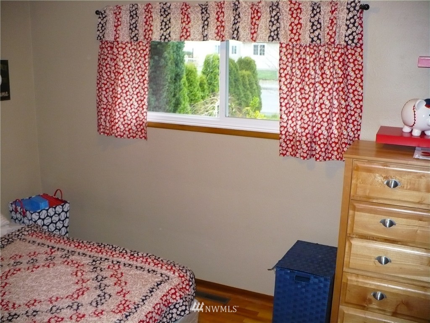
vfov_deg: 38.7
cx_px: 215
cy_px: 162
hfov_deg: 50.1
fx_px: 460
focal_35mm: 37
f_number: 2.8
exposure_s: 1/30
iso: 250
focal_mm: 6.1
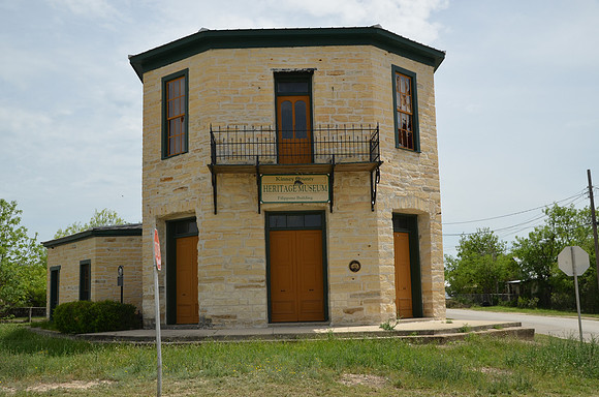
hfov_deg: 49.6
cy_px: 198
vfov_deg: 34.1
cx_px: 300
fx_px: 647
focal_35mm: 39
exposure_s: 1/250
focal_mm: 26
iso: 200
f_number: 8
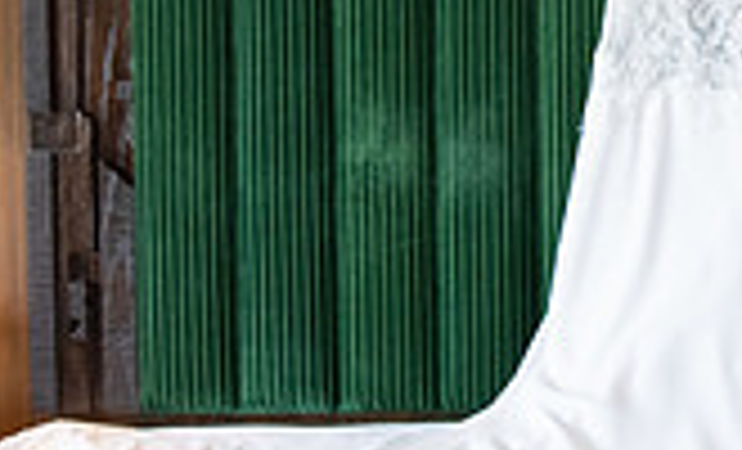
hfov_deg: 19.9
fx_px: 2025
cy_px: 18
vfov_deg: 12.5
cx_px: 805
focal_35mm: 101
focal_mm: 24
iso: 2500
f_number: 3.2
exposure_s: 1/250
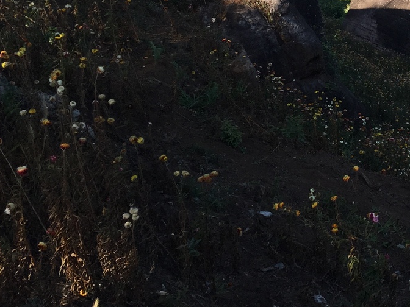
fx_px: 817
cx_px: 482
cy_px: -19
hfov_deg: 25.5
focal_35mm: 69
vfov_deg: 20.4
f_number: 2.2
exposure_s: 1/1319
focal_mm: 4.15
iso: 32
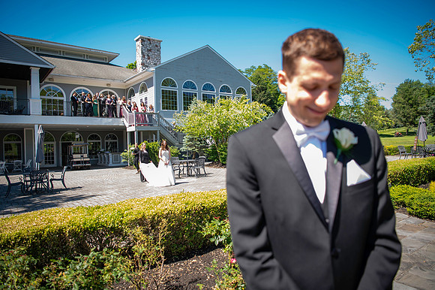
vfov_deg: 53.1
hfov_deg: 73.8
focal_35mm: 24
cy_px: 145
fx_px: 290
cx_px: 218
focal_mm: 24
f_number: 2.8
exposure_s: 1/250
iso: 50
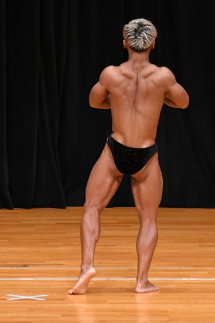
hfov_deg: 3.2
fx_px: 3852
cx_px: 129
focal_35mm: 430
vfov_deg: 4.8
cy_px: 161
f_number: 5.6
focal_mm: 190
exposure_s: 1/400
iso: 3200
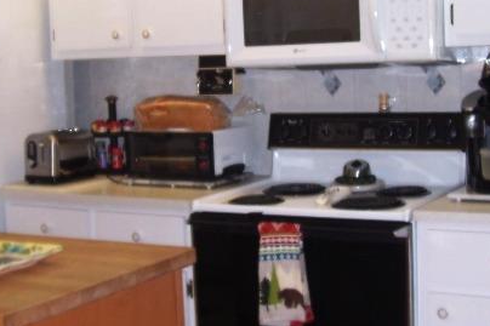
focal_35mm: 70
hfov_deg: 28.9
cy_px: 111
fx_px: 952
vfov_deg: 19.4
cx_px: 252
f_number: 2.7
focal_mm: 5.6
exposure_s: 1/60
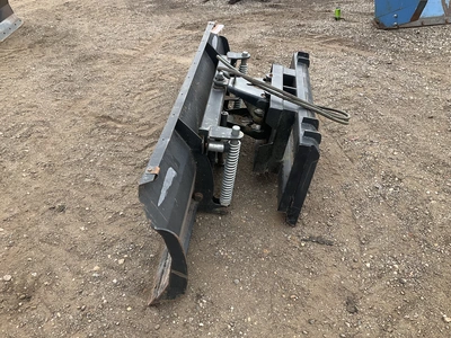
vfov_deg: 48.2
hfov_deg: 61.7
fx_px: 378
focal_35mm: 29
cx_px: 226
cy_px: 169
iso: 25
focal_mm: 3
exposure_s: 1/491
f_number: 1.8
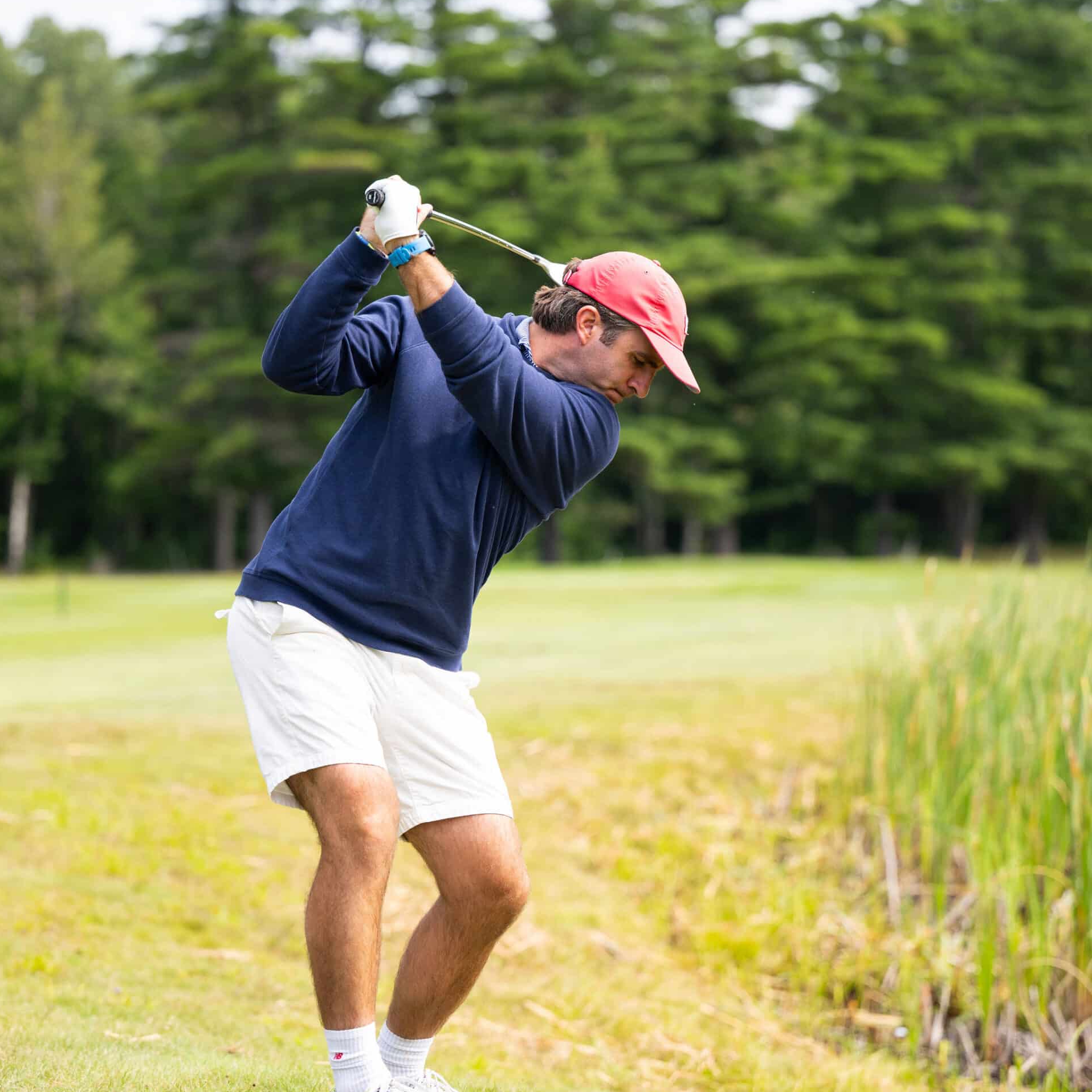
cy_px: 540
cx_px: 545
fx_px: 4604
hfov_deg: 13.5
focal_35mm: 129
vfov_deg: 13.5
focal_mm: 101
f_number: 2.8
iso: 110
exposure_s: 1/800
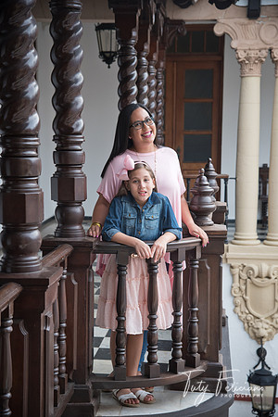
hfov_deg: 18.2
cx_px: 139
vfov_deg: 27.0
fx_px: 869
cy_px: 208
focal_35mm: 75
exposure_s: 1/125
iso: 640
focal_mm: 75
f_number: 5
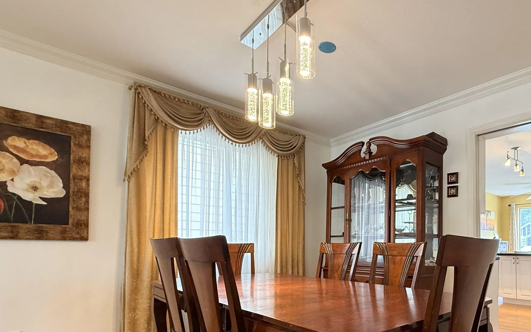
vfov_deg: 53.0
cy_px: 243
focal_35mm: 22
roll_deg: +0.2
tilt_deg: +0.5
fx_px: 318
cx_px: 364
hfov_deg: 76.5
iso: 320
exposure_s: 1/60
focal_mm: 2.22
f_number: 2.2
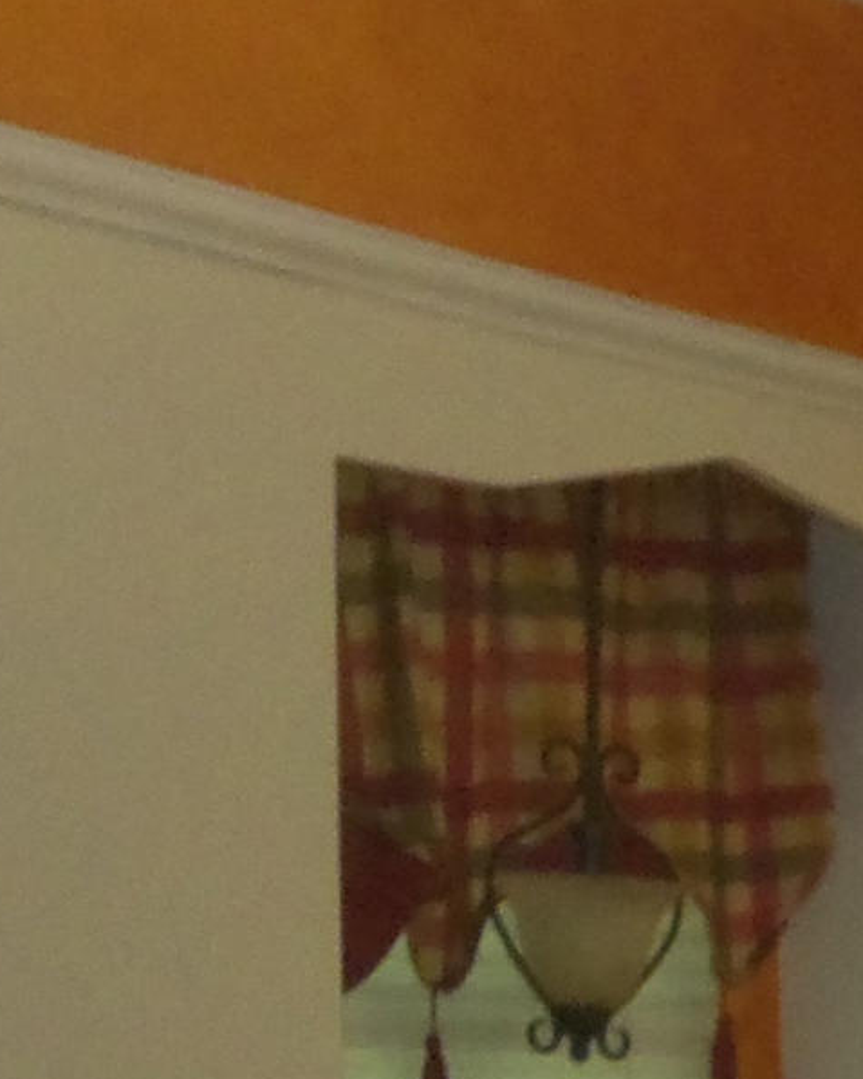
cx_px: 1396
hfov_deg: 10.4
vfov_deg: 13.0
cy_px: 1534
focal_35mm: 142
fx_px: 4536
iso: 200
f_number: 3.4
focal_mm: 5.2
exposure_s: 1/30
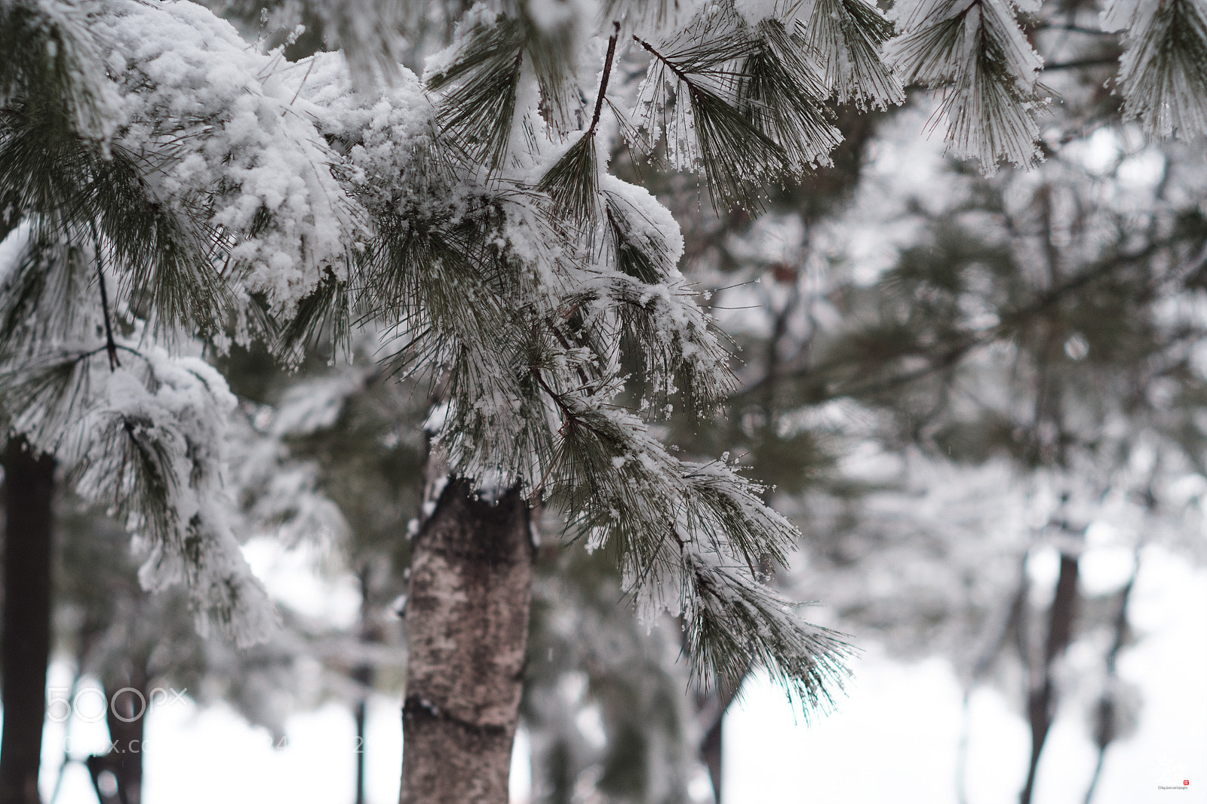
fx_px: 1274
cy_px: 402
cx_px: 604
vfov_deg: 35.0
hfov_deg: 50.7
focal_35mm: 38
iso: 1000
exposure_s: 1/125
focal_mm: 25
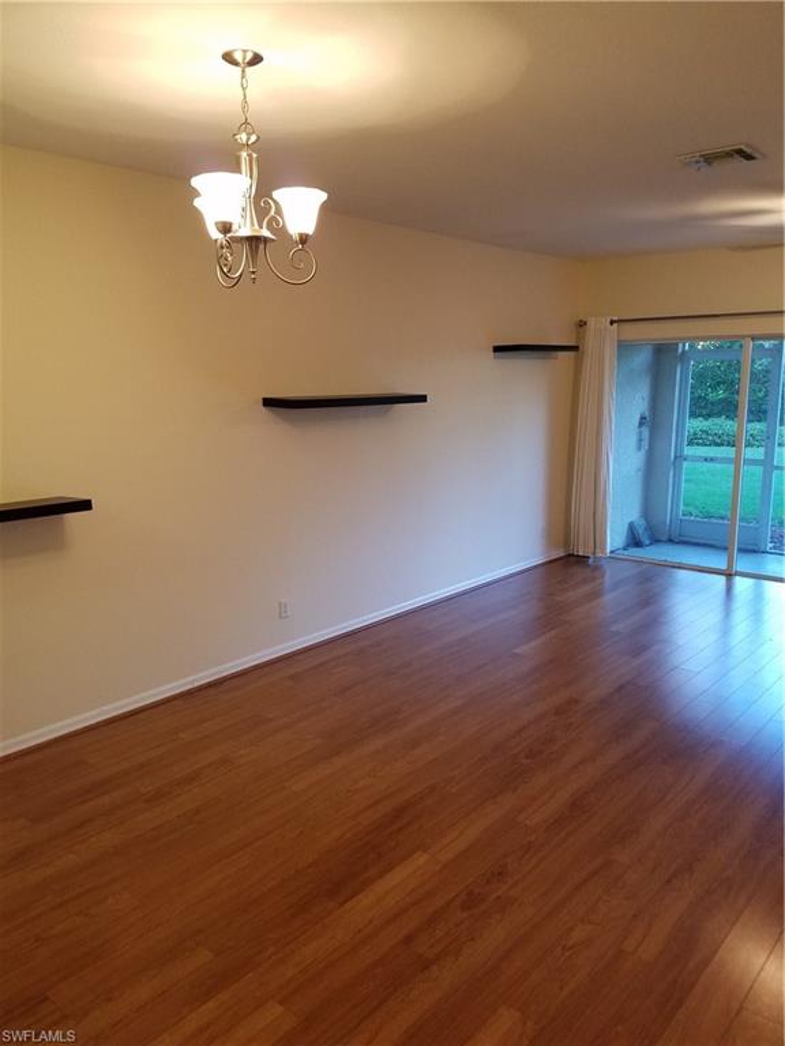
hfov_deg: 53.1
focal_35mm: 26
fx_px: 786
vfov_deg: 67.3
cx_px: 392
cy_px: 523
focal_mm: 4.2
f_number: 1.7
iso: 125
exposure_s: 1/30
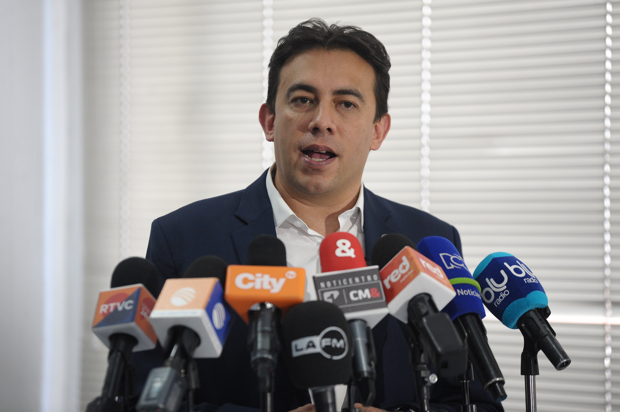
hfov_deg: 12.8
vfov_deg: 8.6
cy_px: 206
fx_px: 2754
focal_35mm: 160
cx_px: 310
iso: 3200
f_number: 2.8
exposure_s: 1/500
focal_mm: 160
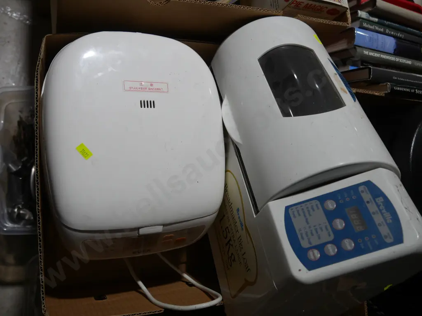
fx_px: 366
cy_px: 158
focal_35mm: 30
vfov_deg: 46.8
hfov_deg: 60.0
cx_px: 211
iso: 200
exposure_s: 1/125
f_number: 4
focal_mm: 15
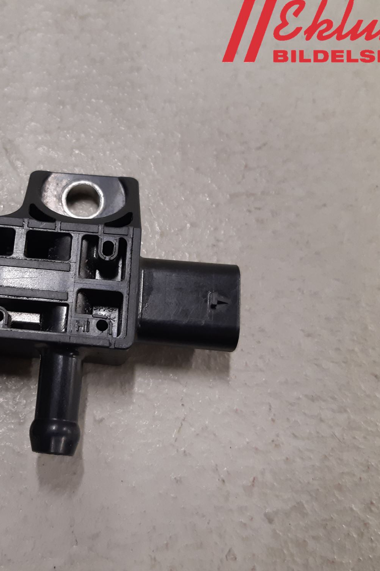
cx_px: 66
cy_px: 291
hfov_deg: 34.6
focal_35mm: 37
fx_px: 586
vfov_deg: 51.9
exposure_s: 1/50
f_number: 1.7
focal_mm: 3.93
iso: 160
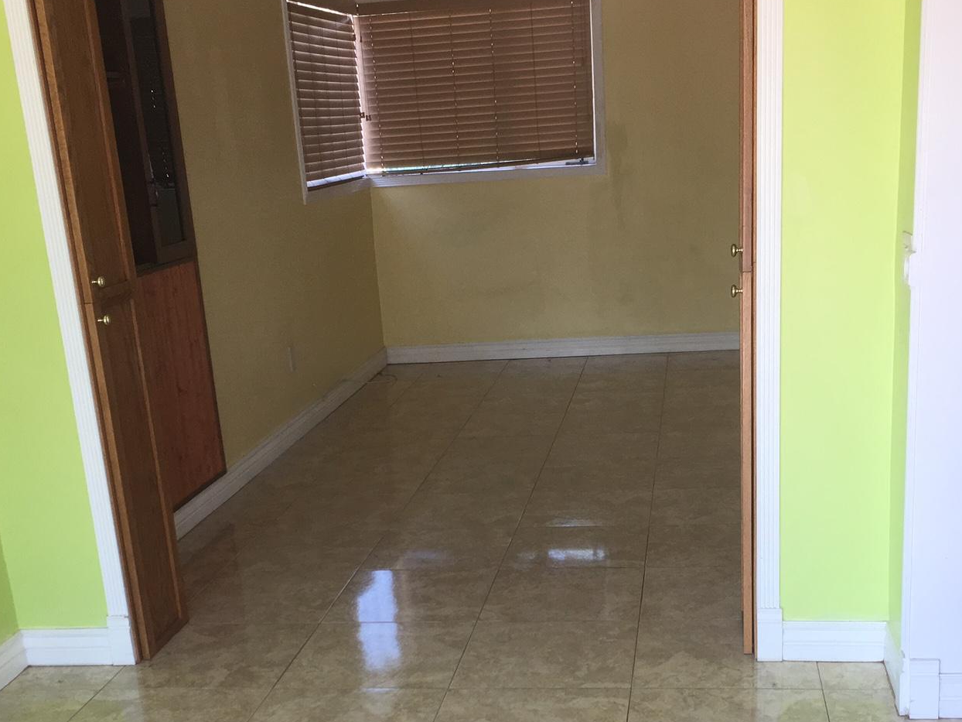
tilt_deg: -18.0
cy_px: 537
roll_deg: +2.7
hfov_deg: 40.4
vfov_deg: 30.4
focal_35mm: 47
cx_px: 503
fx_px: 1306
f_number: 2.2
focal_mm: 4.15
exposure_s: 1/120
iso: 40
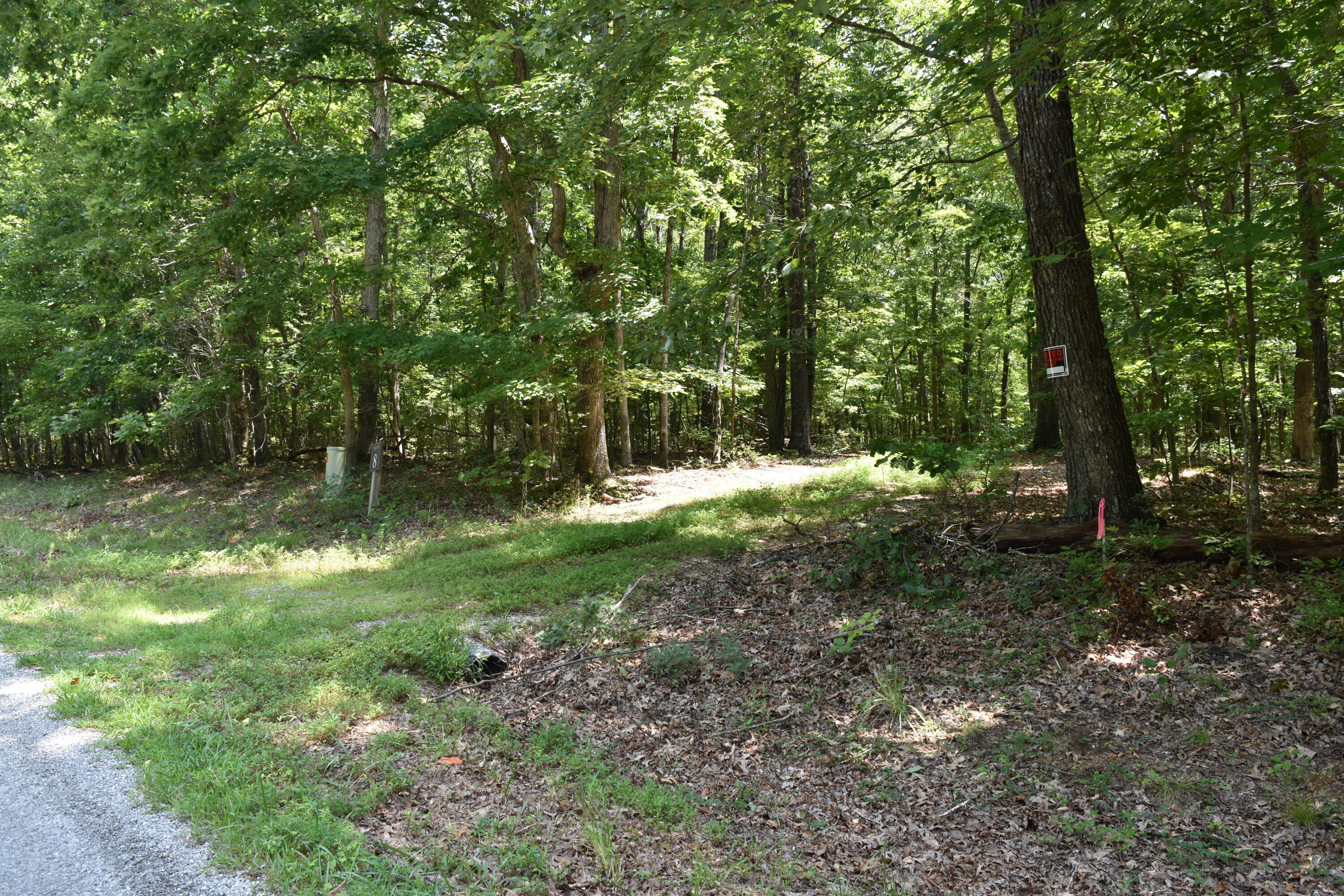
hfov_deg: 61.9
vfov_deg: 43.6
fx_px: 1120
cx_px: 672
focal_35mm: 30
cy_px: 448
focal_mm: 20
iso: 400
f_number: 6.3
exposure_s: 1/160
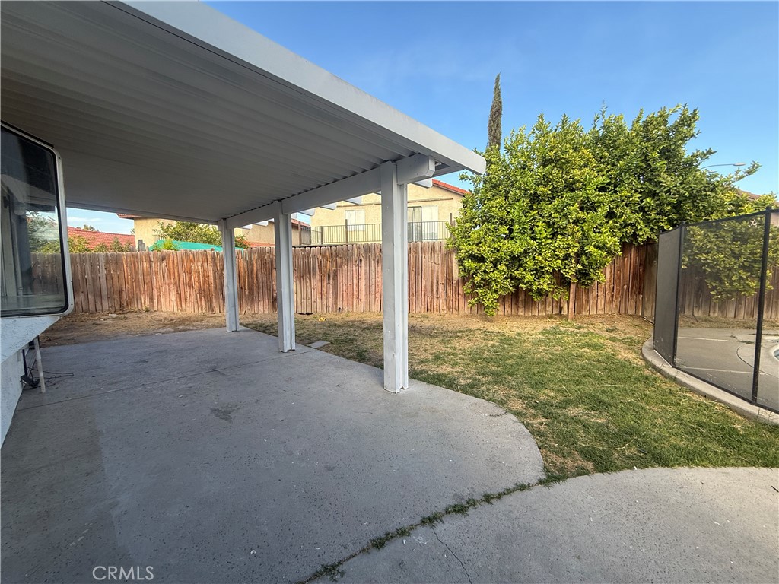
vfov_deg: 85.7
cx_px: 390
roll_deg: +0.3
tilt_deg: -4.4
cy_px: 292
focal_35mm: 14
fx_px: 315
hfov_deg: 102.1
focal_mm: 2.22
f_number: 2.2
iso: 64
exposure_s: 1/408
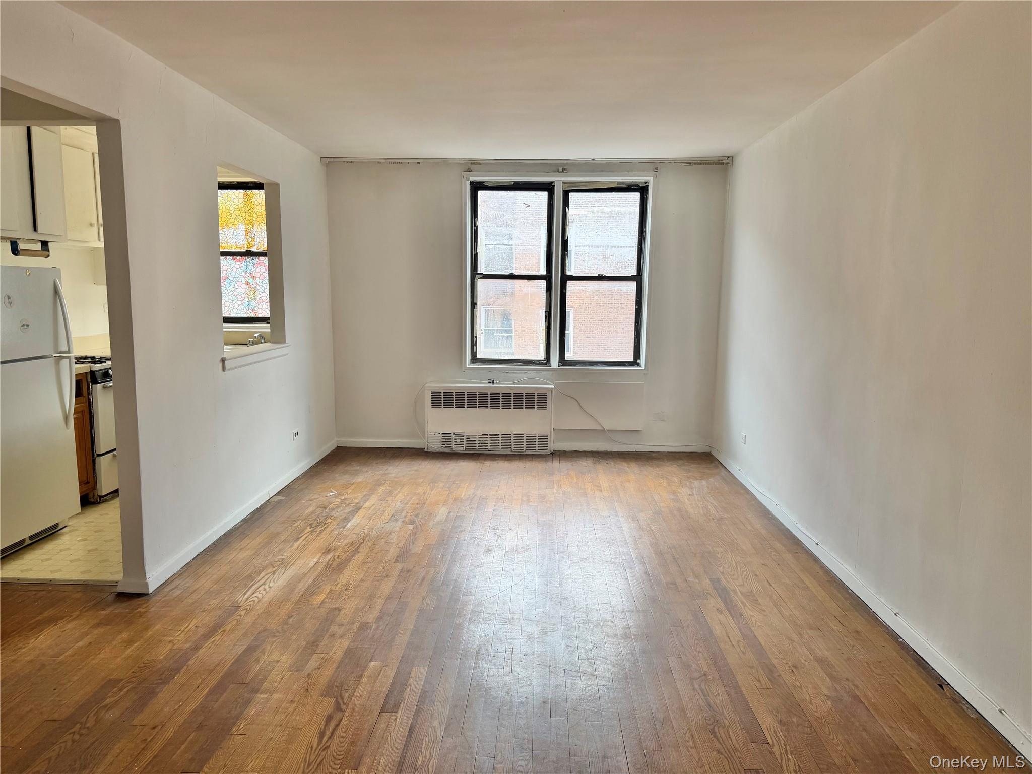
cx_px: 516
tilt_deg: -8.2
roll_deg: -0.8
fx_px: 716
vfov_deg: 56.8
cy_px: 387
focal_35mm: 24
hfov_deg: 71.6
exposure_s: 1/187
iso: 80
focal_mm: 6.76
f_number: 1.78
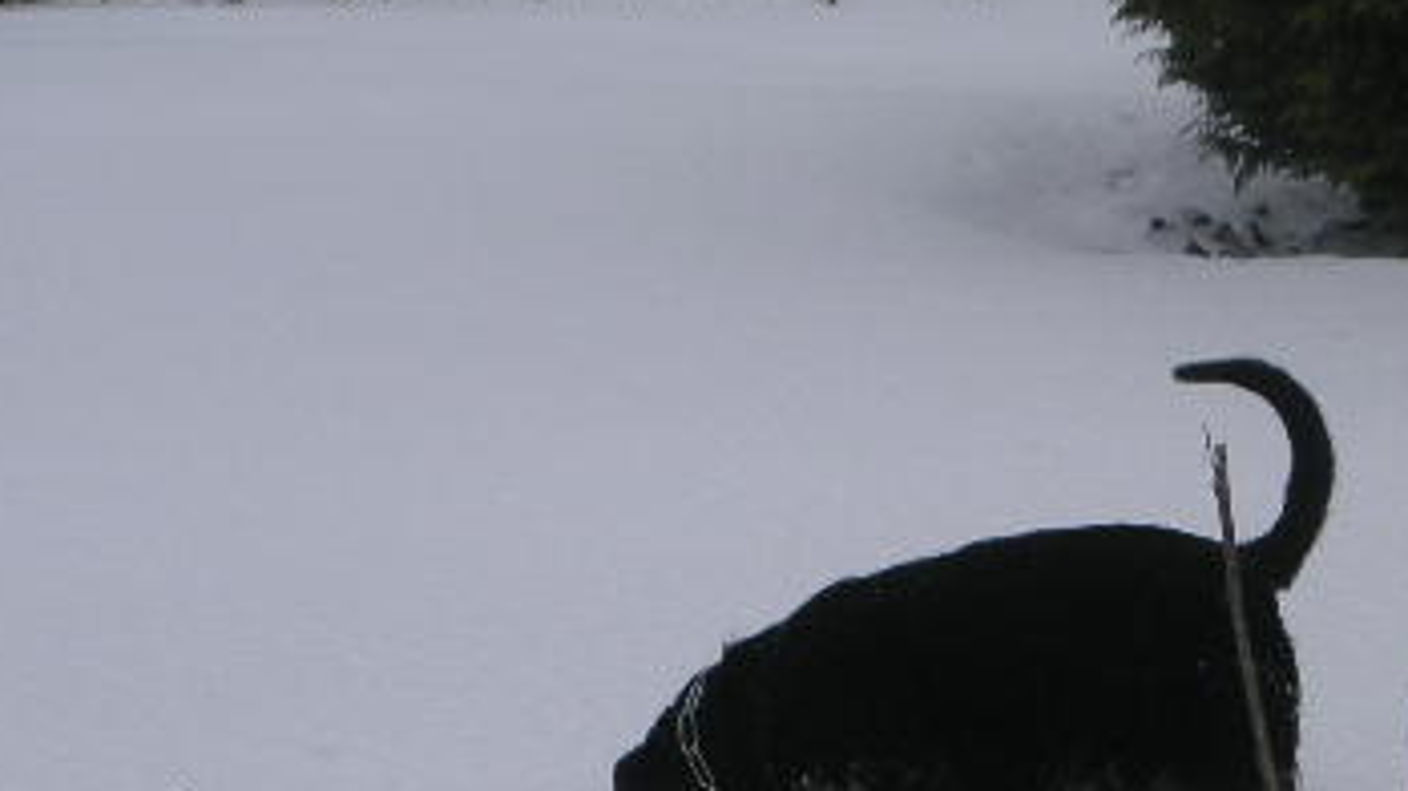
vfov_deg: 10.9
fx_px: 4105
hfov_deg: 19.4
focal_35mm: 110
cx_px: 940
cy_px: 698
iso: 50
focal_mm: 8.5
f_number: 6.7
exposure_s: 1/180
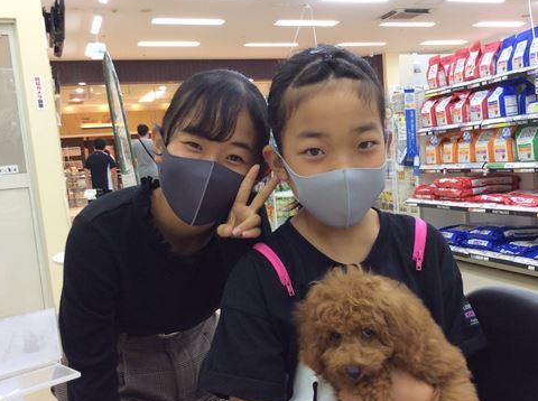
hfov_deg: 46.7
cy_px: 226
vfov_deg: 35.8
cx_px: 313
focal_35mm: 40
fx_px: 620
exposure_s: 1/24
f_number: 2.4
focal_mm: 3.3
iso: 64
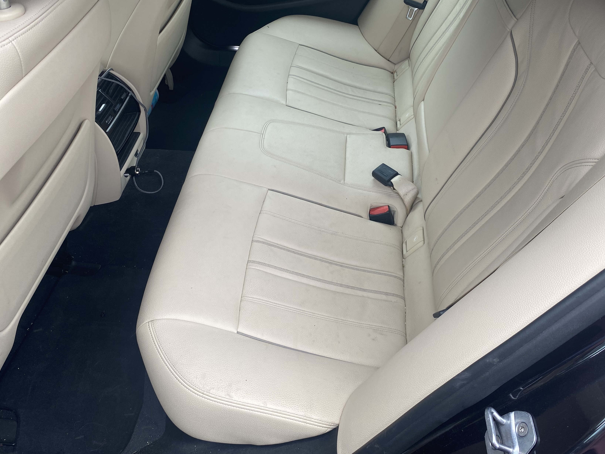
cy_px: 176
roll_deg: -2.1
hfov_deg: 56.7
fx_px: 559
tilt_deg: -41.8
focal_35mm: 32
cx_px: 334
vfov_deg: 43.9
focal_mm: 4.25
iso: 32
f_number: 1.8
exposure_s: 1/122
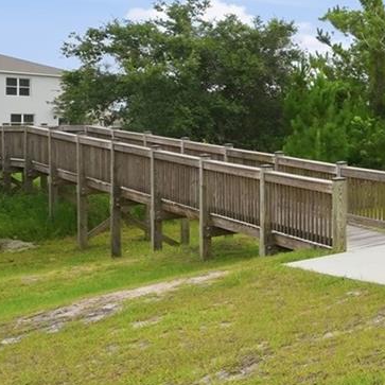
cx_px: 700
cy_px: 123
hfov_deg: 21.9
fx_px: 566
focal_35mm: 45
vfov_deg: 37.1
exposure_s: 1/800
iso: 200
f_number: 8
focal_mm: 12
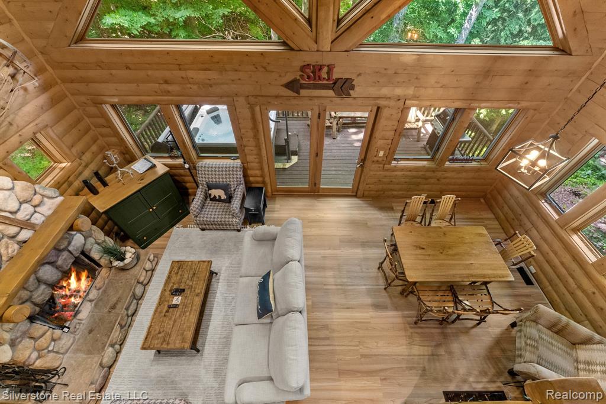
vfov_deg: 78.9
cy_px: 202
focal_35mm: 15
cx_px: 303
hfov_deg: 101.9
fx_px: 246
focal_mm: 14.6
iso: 5000
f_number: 7.1
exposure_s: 1/15
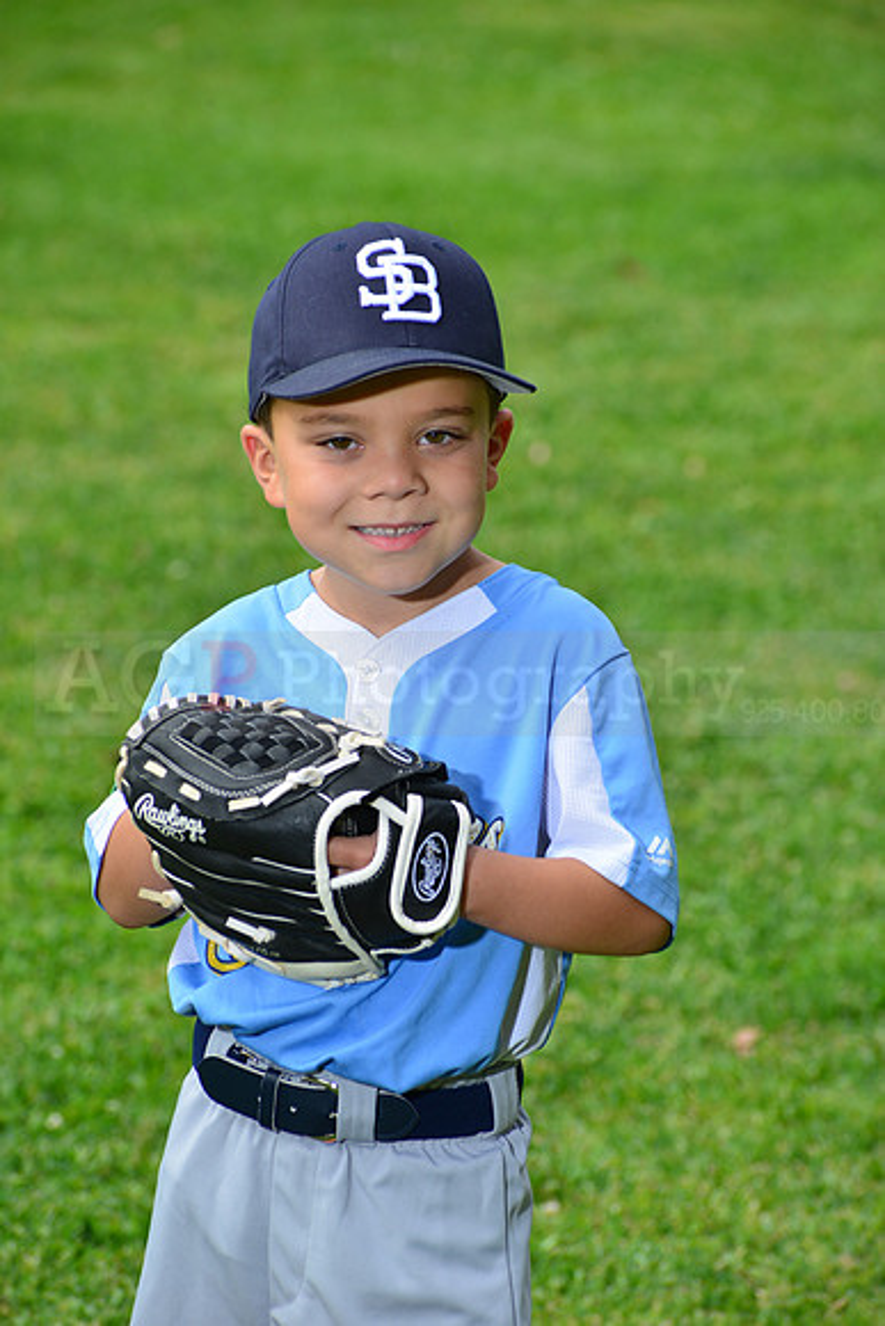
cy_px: 663
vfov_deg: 10.3
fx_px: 7370
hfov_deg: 6.9
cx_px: 442
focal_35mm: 200
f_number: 10
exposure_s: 1/200
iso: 160
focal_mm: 200
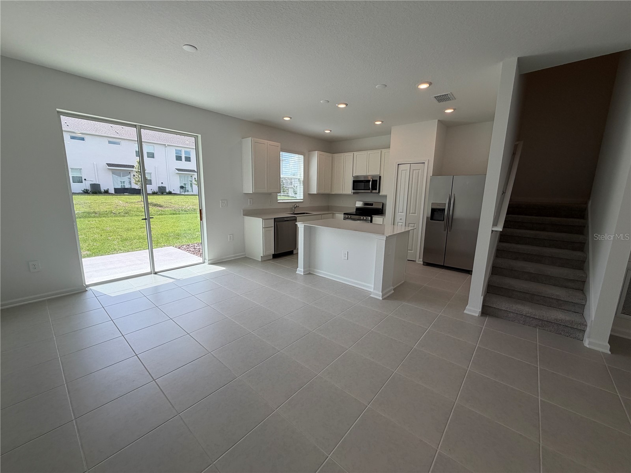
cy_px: 236
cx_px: 316
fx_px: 255
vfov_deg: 85.7
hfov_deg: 102.1
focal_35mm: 14
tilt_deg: -10.3
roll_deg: -1.4
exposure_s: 1/502
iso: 64
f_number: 2.2
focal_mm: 2.22
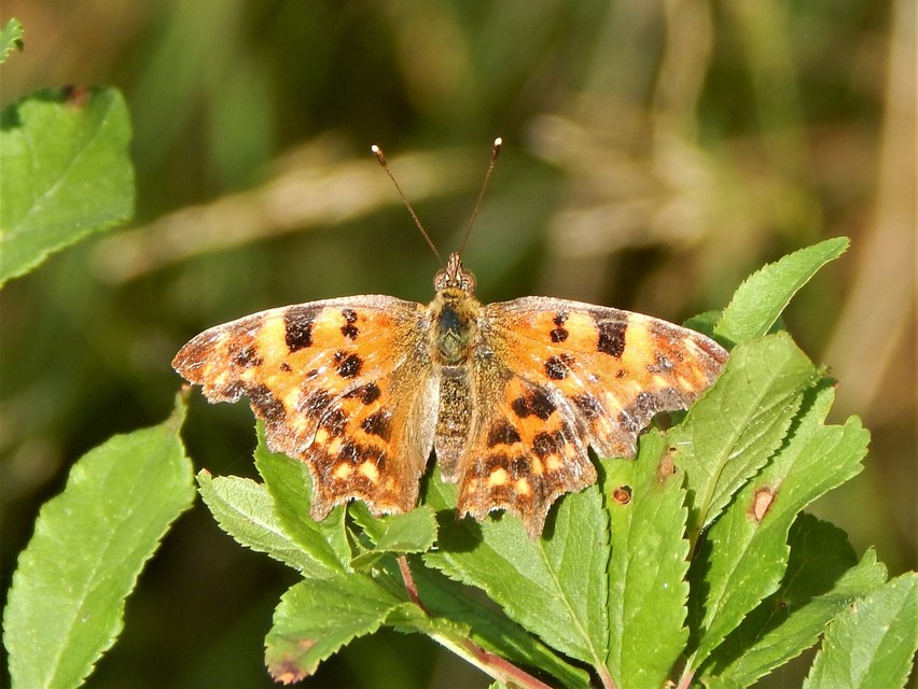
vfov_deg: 5.3
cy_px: 344
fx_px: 7403
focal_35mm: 279
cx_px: 459
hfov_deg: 7.1
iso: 125
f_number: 5.7
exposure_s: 1/200
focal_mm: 50.1
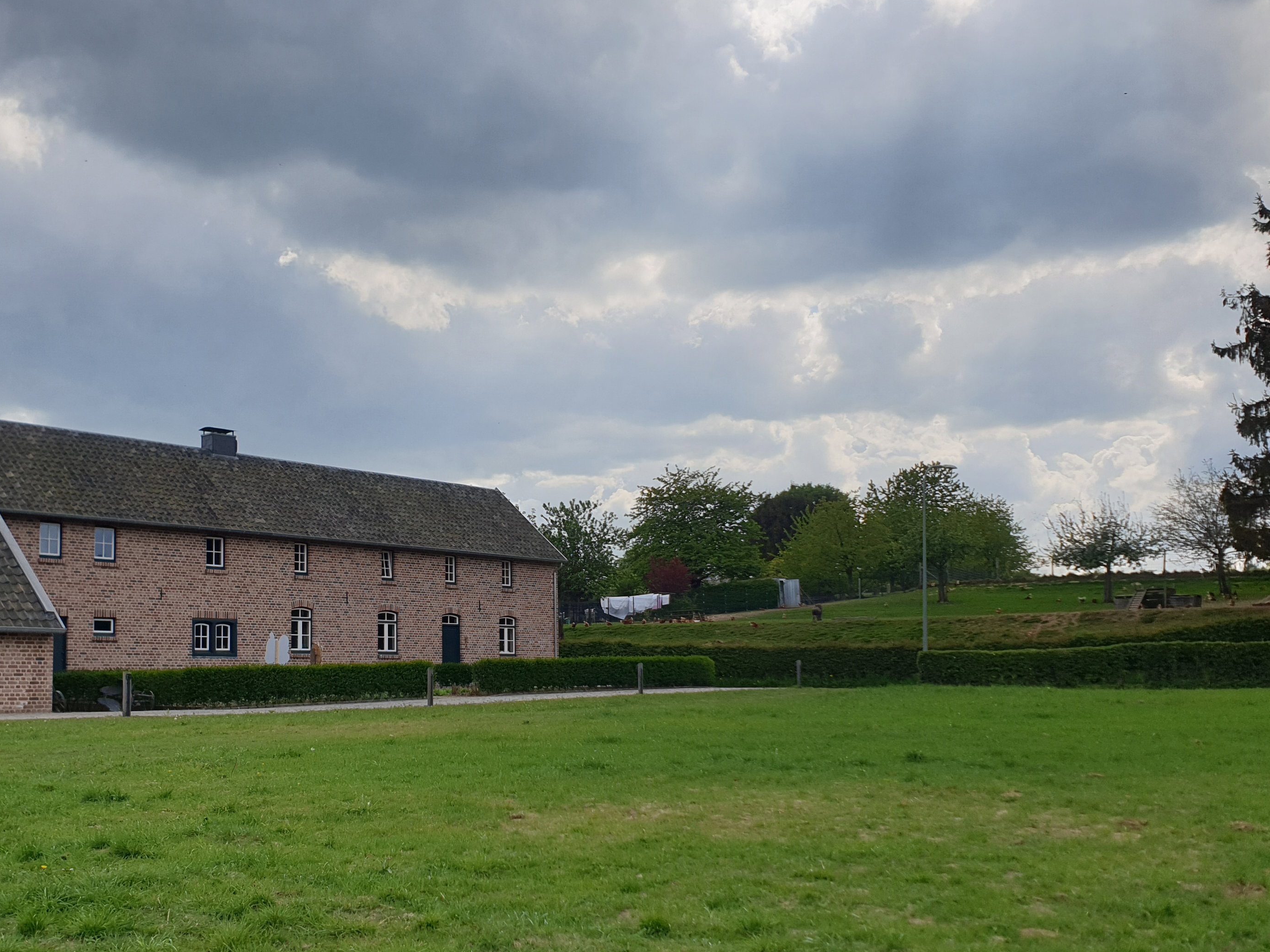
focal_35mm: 38
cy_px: 589
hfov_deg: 48.4
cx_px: 462
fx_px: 1394
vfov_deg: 37.5
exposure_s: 1/1828
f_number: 2.4
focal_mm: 4.3
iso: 50
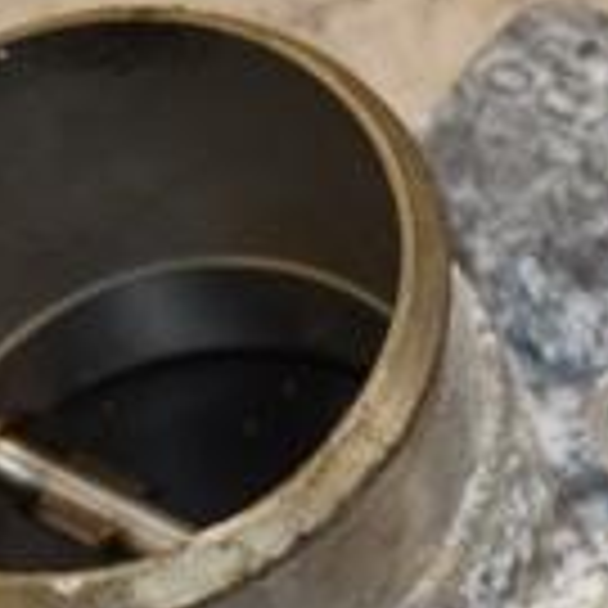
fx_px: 5385
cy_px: 509
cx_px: 369
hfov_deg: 6.5
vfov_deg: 6.5
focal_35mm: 271
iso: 800
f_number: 7.1
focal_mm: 48
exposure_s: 1/200
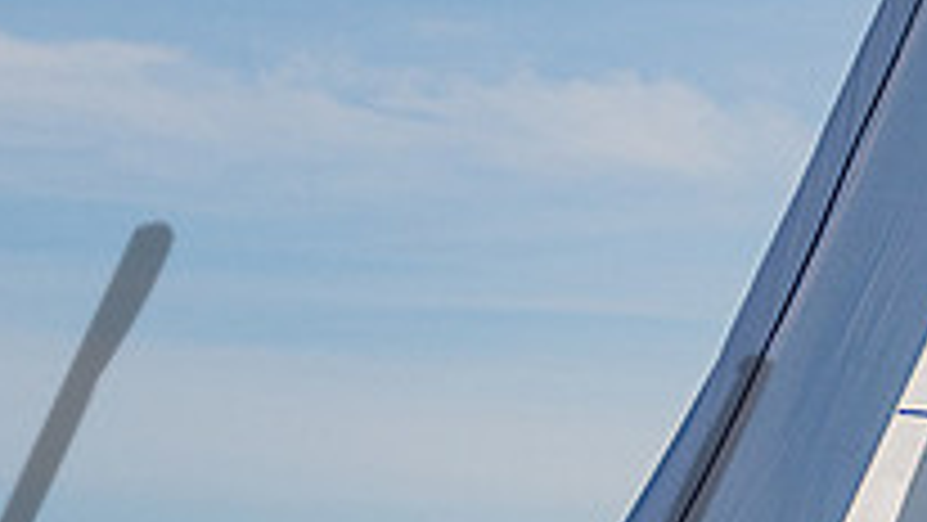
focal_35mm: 398
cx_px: 1183
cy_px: 835
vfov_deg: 3.0
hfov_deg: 5.4
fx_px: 9786
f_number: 5.6
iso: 320
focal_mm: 100
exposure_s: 1/5000
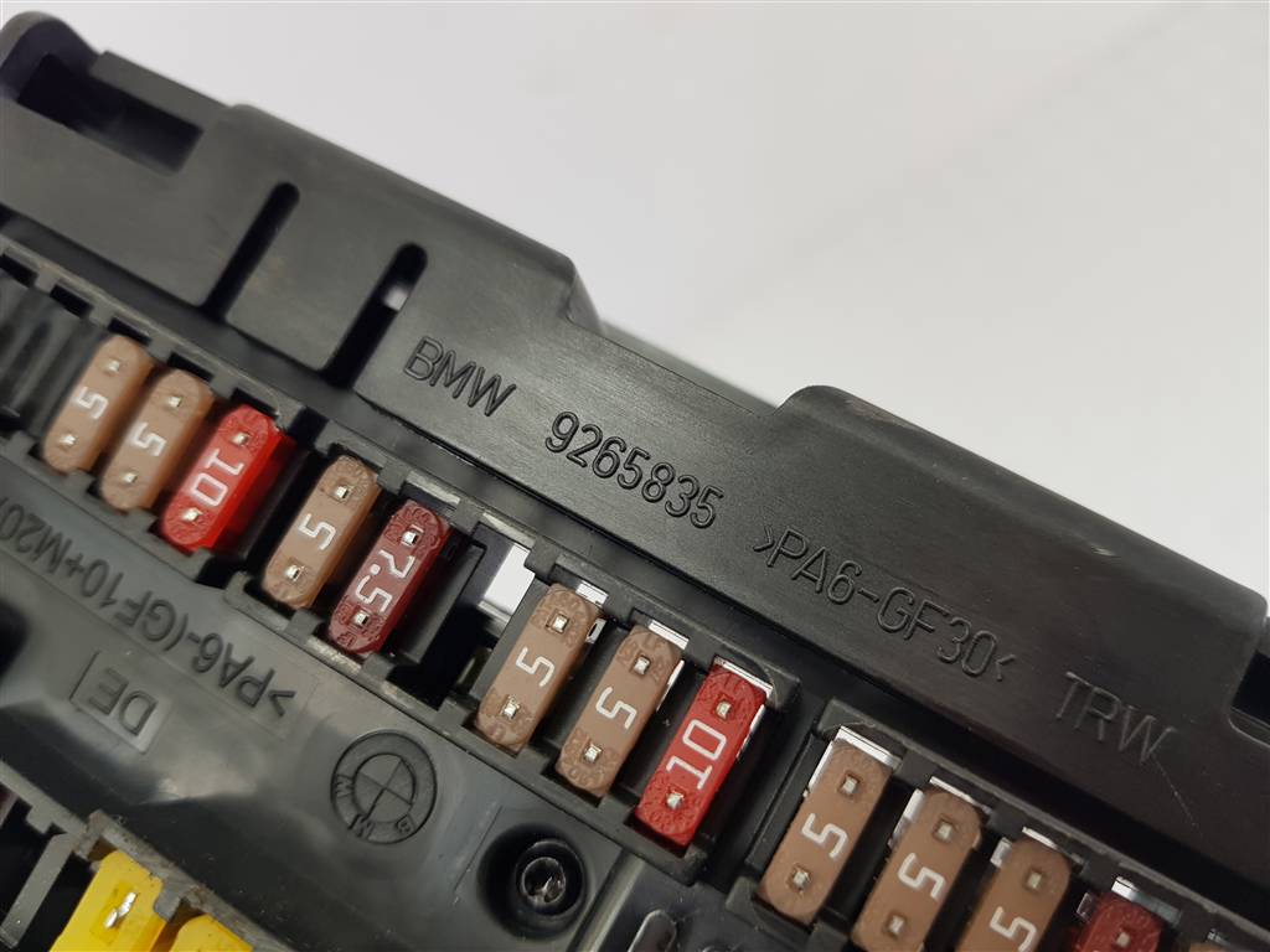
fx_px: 954
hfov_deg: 67.3
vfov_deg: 53.1
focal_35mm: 26
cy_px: 476
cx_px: 635
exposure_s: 1/100
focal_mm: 4.2
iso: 64
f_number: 1.7
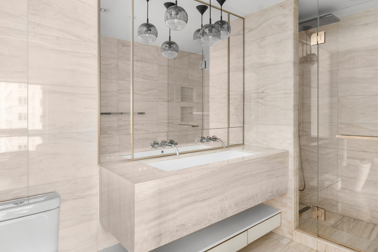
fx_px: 231
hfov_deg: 78.3
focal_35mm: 22
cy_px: 123
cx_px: 209
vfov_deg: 57.2
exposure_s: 1/2.5
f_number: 8
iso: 400
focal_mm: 17
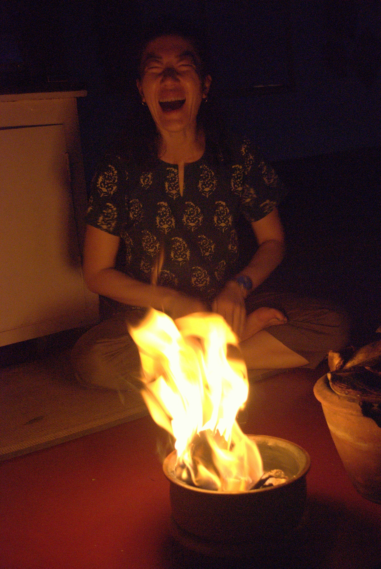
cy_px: 284
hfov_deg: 28.2
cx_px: 190
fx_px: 759
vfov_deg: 41.1
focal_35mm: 48
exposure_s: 1/50
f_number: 5
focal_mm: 32
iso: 1600
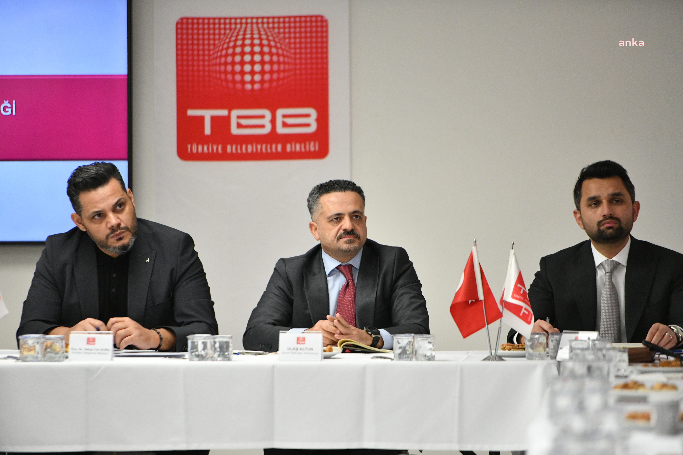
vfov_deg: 6.9
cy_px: 228
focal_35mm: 200
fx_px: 3794
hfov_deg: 10.3
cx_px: 342
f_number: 2.8
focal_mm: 200
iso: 5000
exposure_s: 1/2000
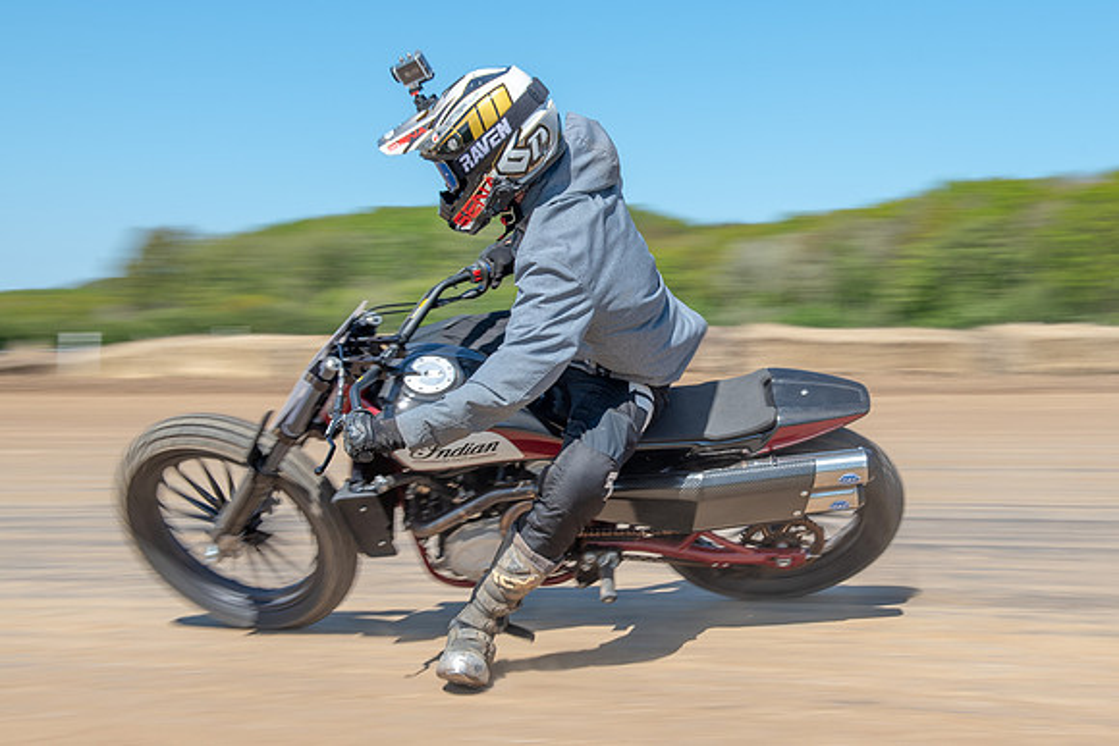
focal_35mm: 57
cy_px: 357
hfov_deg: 34.7
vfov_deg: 23.8
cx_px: 750
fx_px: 1771
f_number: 8
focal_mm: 42
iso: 100
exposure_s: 1/160
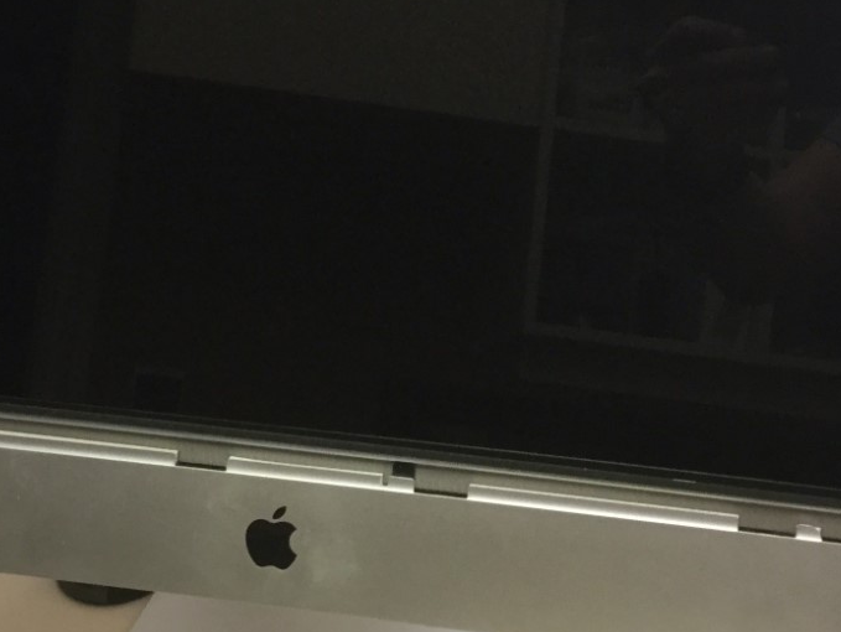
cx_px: 331
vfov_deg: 20.1
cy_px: 213
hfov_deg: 26.6
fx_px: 1774
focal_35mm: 73
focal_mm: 3.3
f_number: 2.4
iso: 100
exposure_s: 1/33
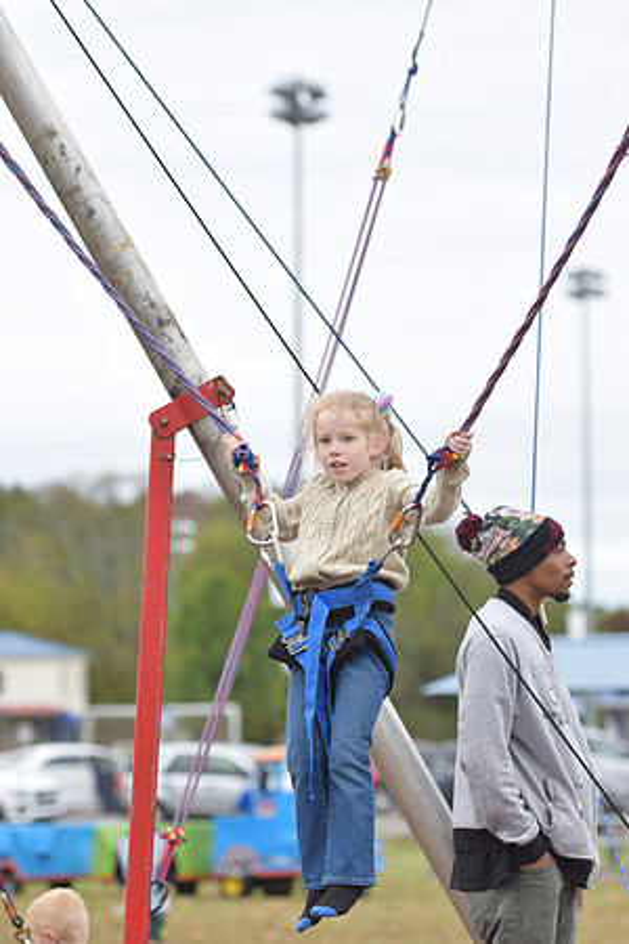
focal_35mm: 188
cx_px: 314
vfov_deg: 11.0
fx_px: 4914
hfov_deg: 7.3
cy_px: 472
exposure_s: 1/500
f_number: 3.5
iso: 200
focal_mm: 125
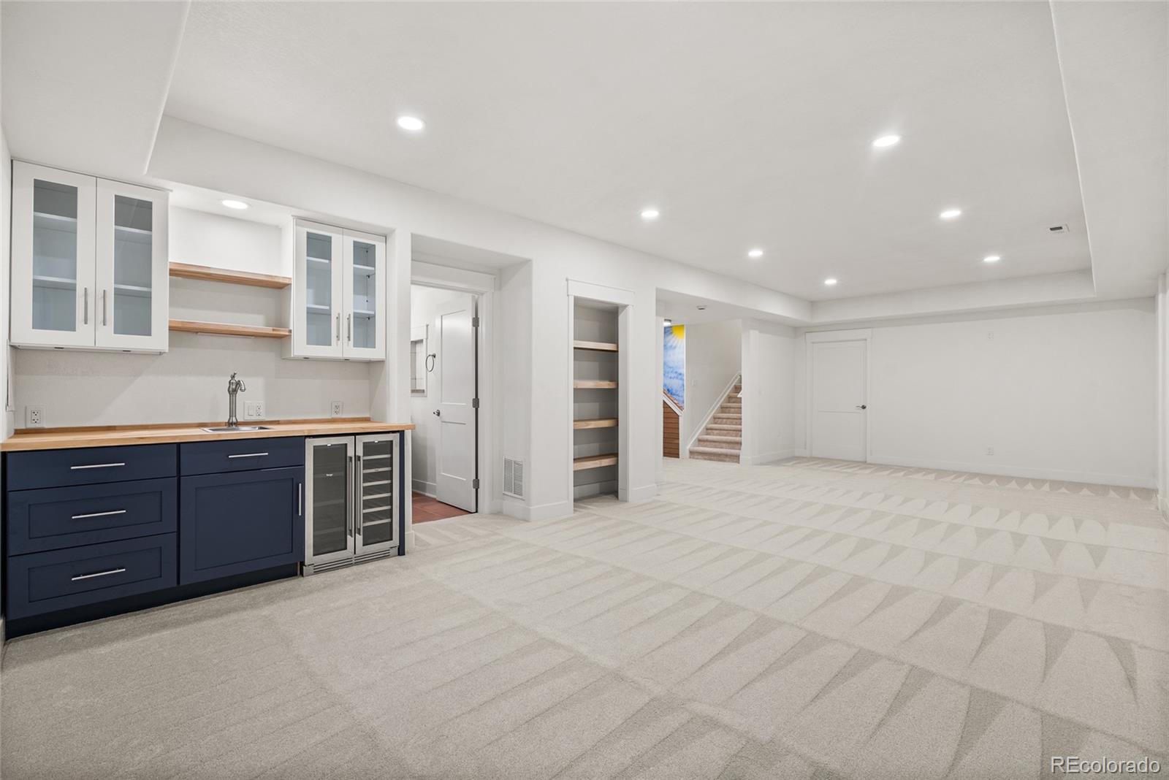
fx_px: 520
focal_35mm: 16
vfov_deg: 73.8
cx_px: 584
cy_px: 390
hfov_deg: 96.7
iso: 200
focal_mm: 16
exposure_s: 1/1.25
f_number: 8
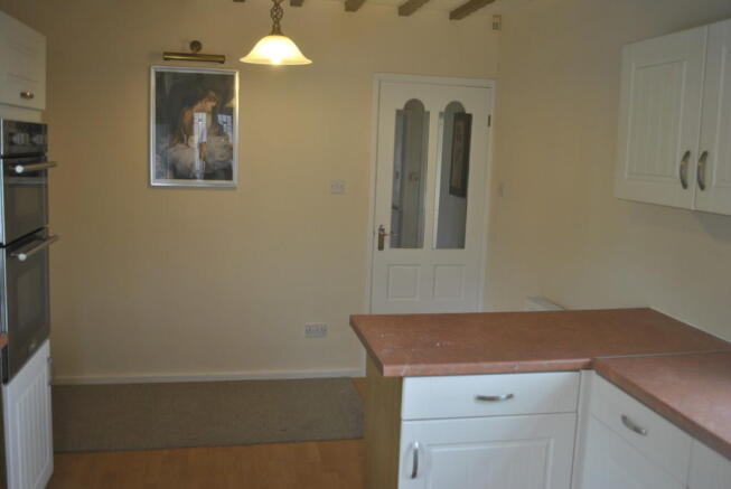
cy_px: 244
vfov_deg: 40.1
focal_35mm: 33
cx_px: 366
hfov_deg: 57.2
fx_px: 671
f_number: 4
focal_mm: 22
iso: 200
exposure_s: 1/40
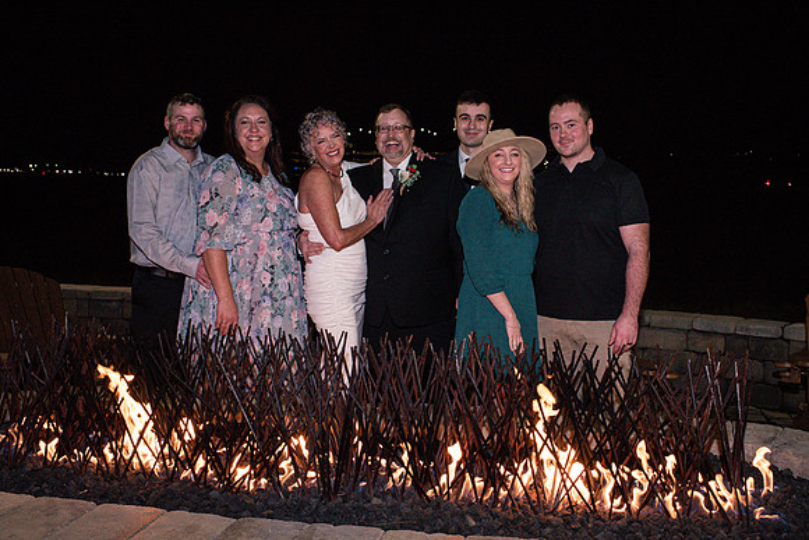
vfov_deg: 35.2
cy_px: 256
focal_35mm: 38
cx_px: 437
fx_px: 850
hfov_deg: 50.8
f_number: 5.6
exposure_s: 1/200
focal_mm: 35
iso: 2500
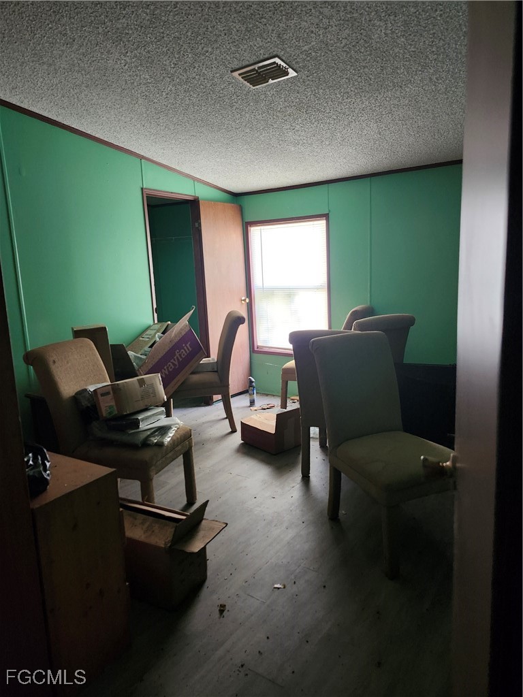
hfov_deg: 58.9
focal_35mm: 23
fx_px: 463
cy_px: 348
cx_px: 262
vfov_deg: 73.9
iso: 640
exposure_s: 1/60
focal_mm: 5.54
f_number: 1.8
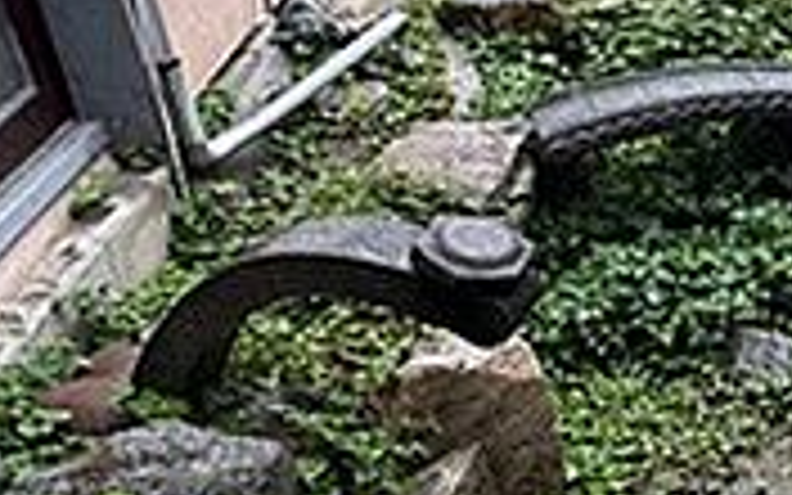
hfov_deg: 29.9
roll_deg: +0.9
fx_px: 1166
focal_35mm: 54
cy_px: 45
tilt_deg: -20.4
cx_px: 1030
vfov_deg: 23.3
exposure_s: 1/99
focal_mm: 2.22
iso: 64
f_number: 2.2
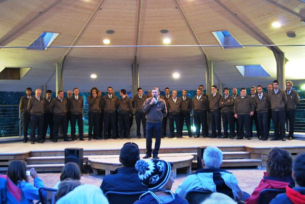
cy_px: 102
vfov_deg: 30.0
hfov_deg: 43.5
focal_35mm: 45
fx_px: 382
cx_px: 152
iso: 400
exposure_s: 1/5
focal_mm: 30
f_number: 4.2
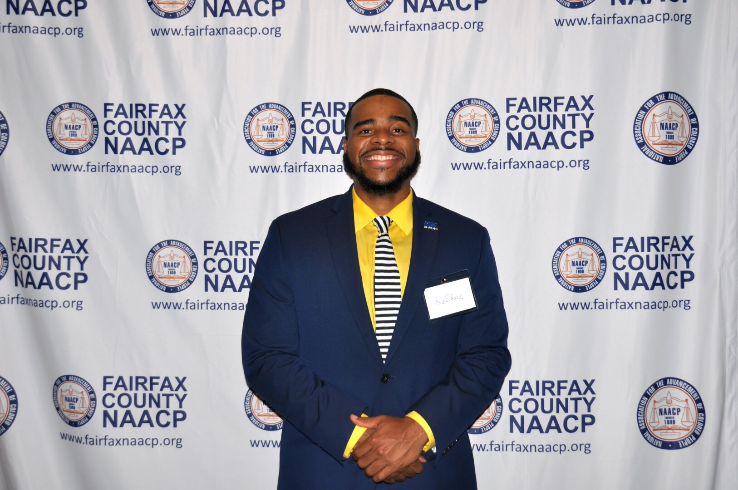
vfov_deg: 32.9
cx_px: 369
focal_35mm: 40
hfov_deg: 48.0
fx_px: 829
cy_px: 245
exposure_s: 1/60
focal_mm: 27
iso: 100
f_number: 3.8
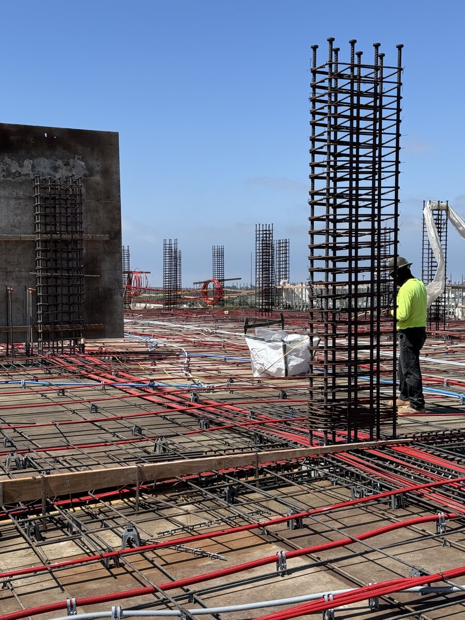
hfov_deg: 30.3
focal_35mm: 48
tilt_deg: -2.9
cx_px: 232
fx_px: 860
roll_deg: +0.3
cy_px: 310
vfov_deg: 39.7
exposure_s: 1/3817
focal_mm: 6.76
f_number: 1.78
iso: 64
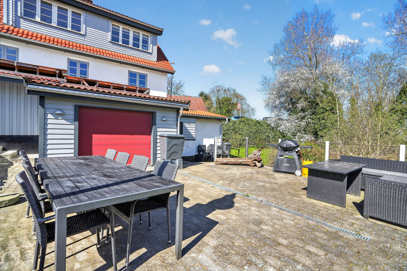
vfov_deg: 73.7
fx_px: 181
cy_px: 136
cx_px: 204
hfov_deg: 96.7
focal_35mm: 16
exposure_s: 1/125
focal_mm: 16
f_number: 8
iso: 400
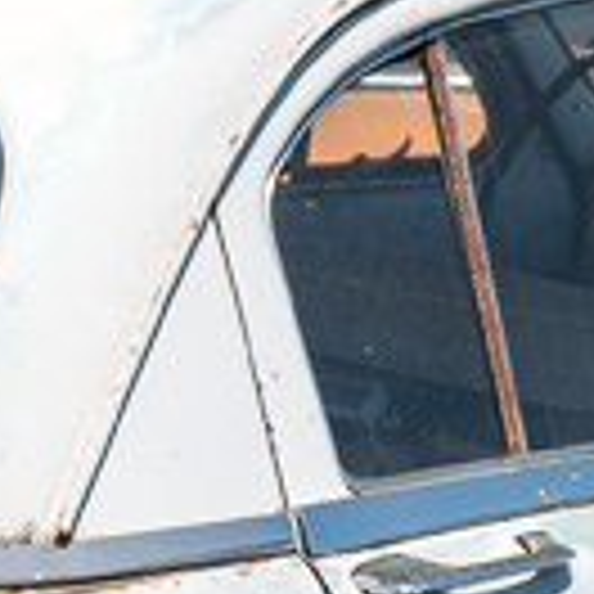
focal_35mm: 263
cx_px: -58
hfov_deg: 6.6
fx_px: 5106
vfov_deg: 6.7
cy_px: 331
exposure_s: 1/400
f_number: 10
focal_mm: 20
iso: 100
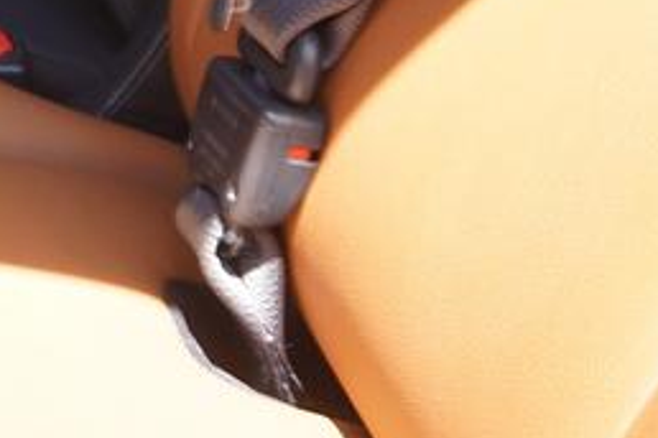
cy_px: -410
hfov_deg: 12.8
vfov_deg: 9.2
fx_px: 2586
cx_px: -620
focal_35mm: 141
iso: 100
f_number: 4
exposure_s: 1/60
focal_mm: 19
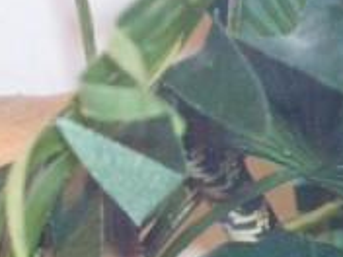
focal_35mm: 221
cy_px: 273
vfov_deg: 6.7
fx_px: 2190
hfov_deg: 8.9
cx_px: 398
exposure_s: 1/160
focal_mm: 14.3
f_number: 4.3
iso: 1250
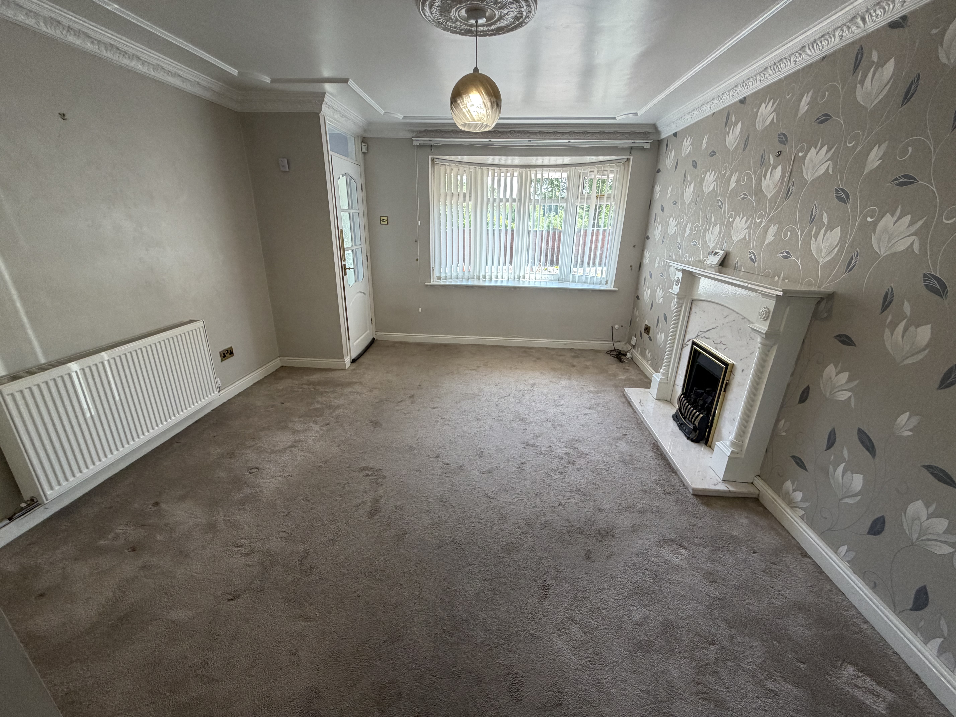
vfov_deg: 85.7
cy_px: 358
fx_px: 387
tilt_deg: -19.4
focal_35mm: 14
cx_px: 478
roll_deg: -0.6
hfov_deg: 102.1
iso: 200
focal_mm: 2.22
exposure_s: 1/121
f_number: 2.2
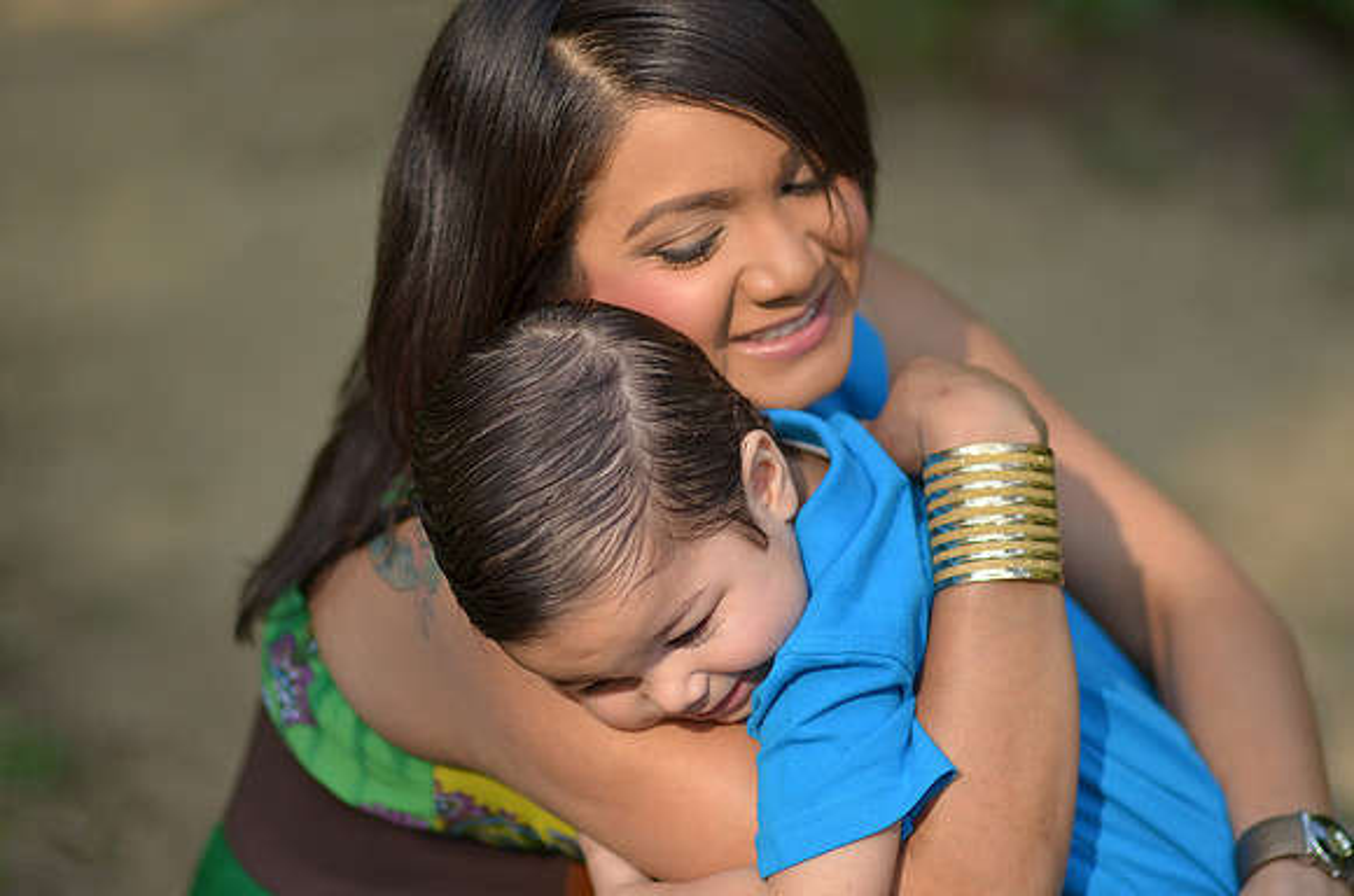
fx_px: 4785
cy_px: 448
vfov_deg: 10.7
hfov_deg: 16.1
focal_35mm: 128
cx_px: 677
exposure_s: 1/4000
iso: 200
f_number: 1.4
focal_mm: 85
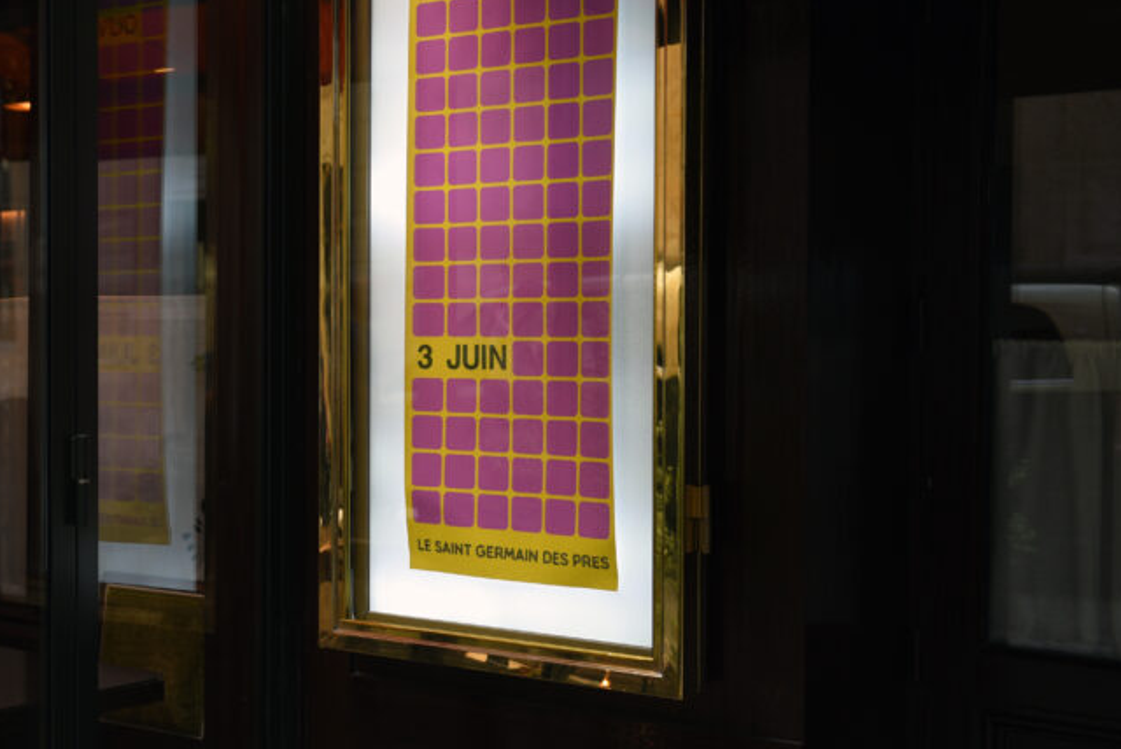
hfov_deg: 34.7
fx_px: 1745
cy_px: 355
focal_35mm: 56
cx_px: 261
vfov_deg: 24.2
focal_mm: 35
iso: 200
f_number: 3.2
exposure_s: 1/640
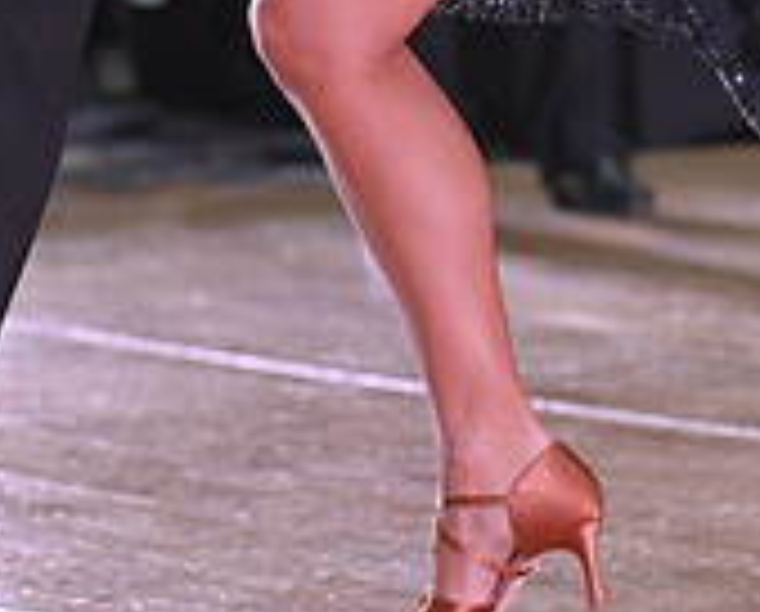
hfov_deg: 3.8
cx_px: 263
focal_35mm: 514
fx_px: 11588
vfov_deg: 3.0
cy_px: -446
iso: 2500
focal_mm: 160
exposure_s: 1/320
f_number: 5
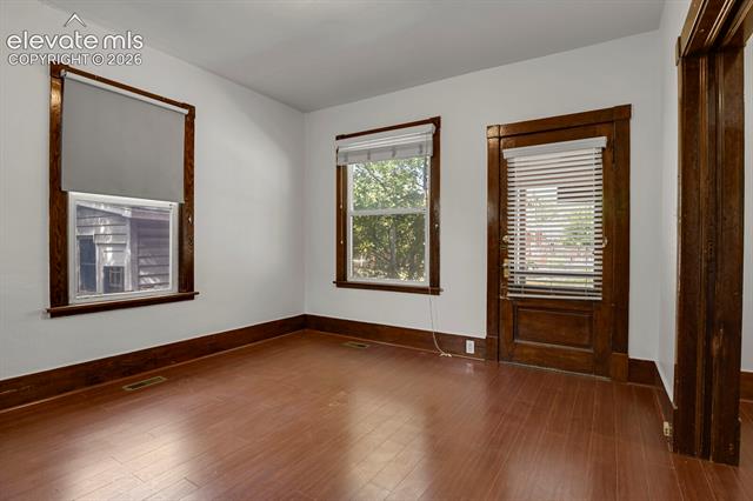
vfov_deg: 70.4
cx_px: 376
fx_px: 355
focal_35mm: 17
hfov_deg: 93.3
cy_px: 250
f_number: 8
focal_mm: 17
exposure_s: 1/20
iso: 5000
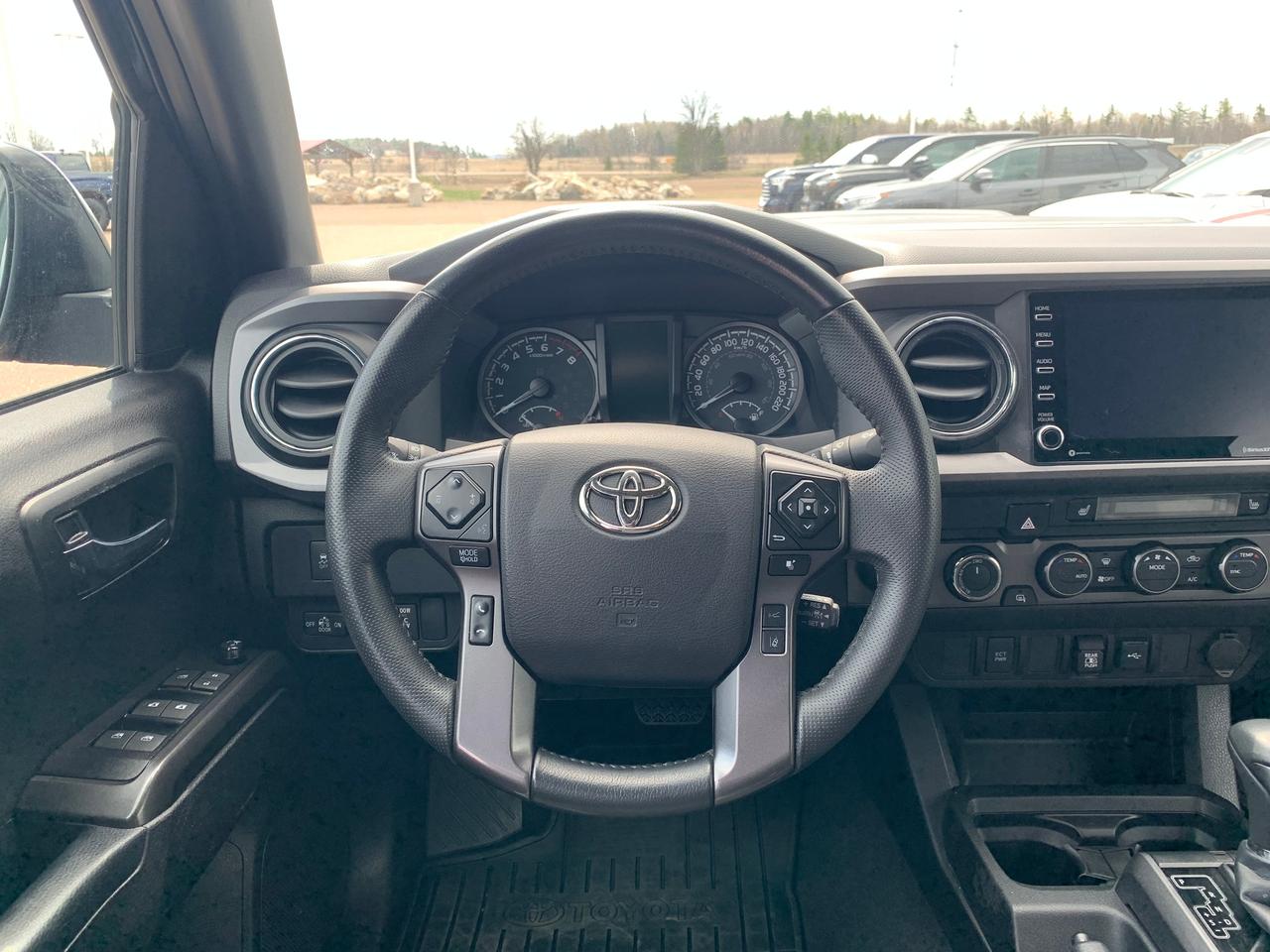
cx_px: 635
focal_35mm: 26
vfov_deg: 53.1
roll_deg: +1.1
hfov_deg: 67.3
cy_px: 476
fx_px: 954
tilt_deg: -17.4
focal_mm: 4.25
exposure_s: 1/121
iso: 25
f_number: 1.8
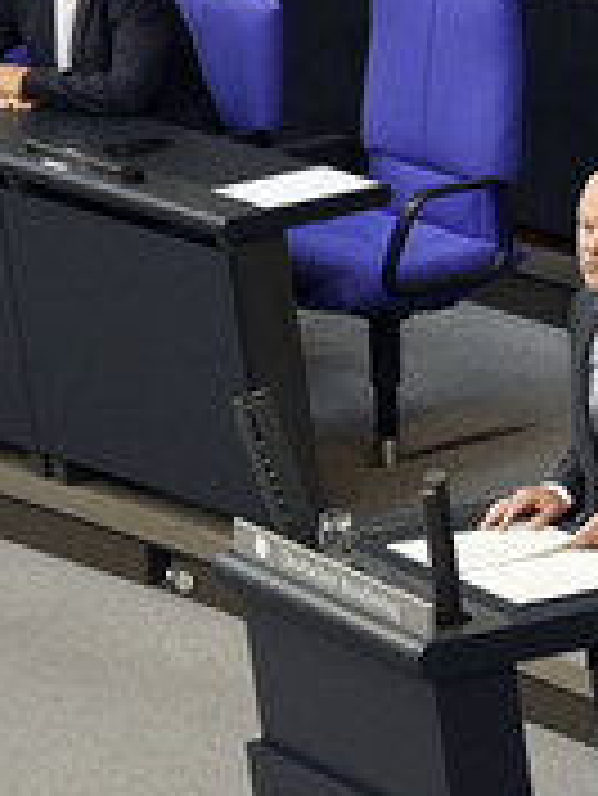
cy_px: 148
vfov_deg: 5.8
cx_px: 650
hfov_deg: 4.3
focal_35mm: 342
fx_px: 7868
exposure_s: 1/320
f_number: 6.3
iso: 5000
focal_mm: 140
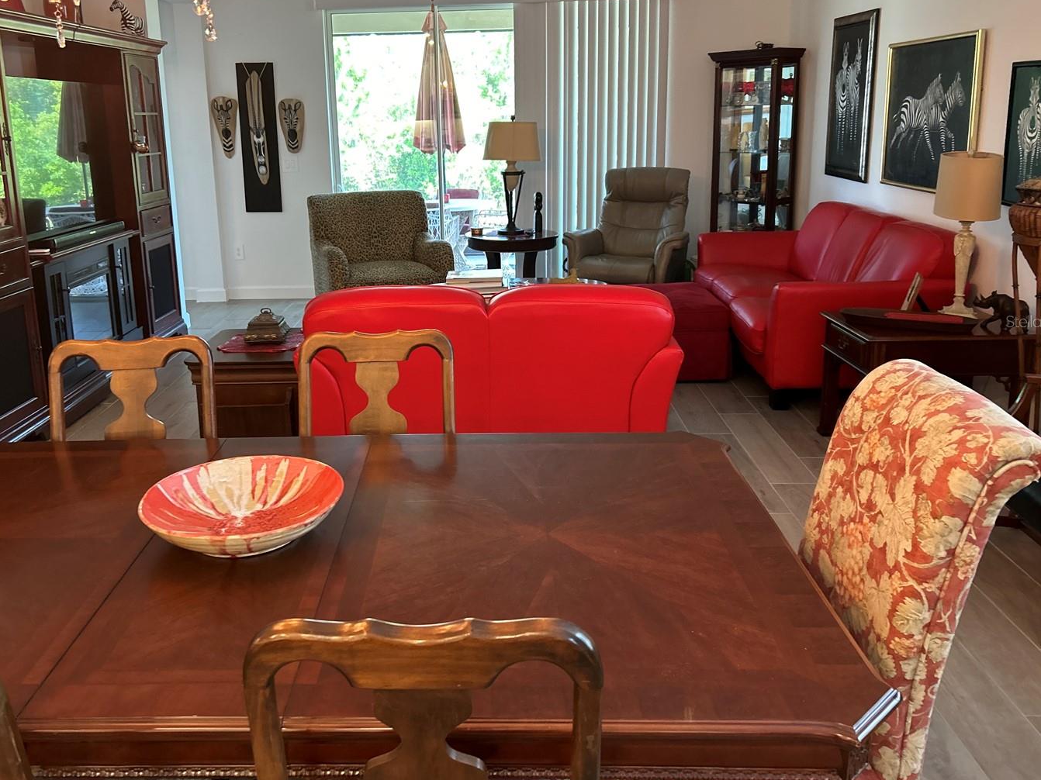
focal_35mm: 31
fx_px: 932
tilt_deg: -12.9
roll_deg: +1.8
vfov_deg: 45.2
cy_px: 321
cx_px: 458
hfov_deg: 58.2
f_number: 1.5
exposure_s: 1/60
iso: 200
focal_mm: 5.7
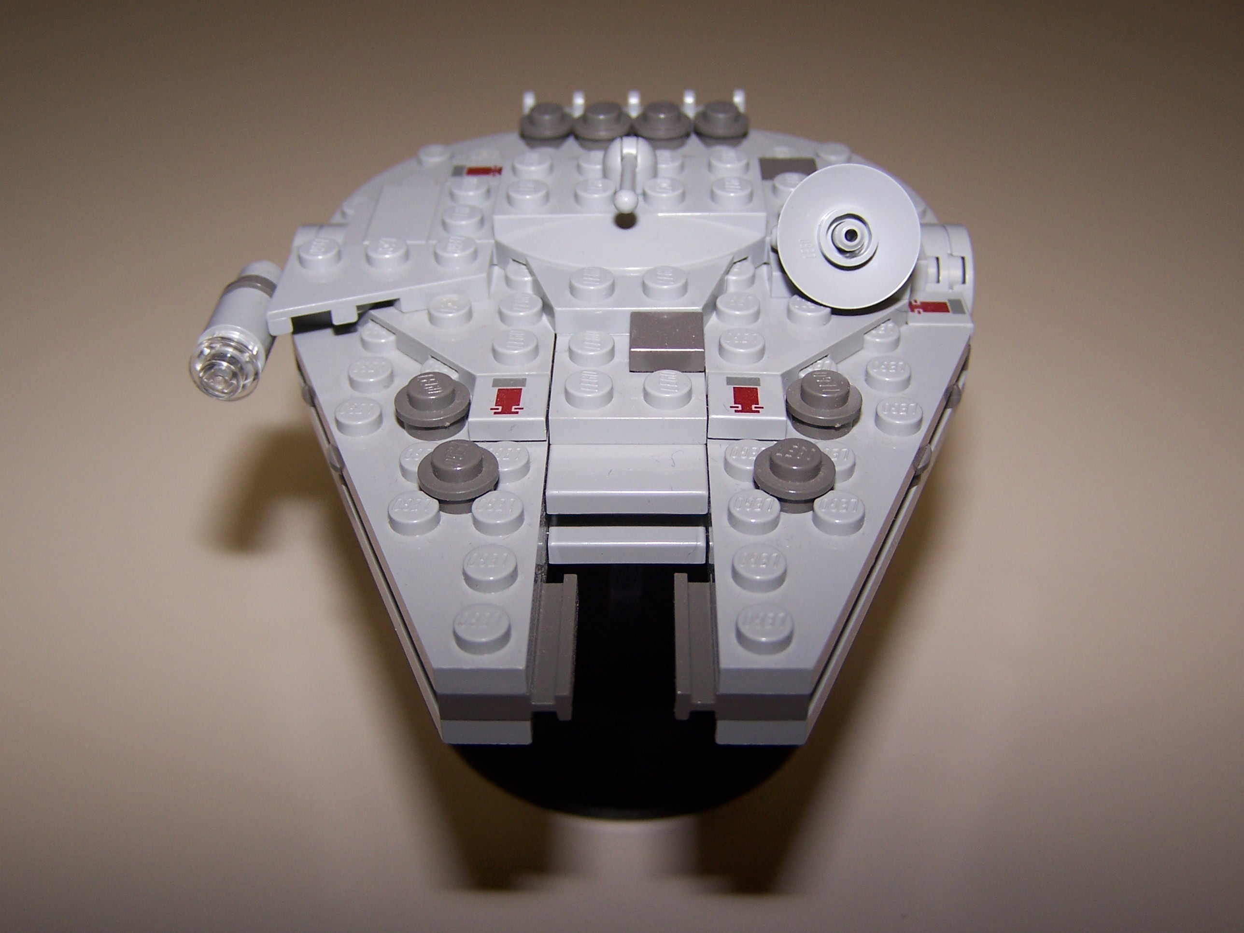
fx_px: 1366
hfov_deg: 49.0
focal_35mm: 38
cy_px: 466
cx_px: 622
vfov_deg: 37.7
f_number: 2.8
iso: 80
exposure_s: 1/60
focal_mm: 6.3
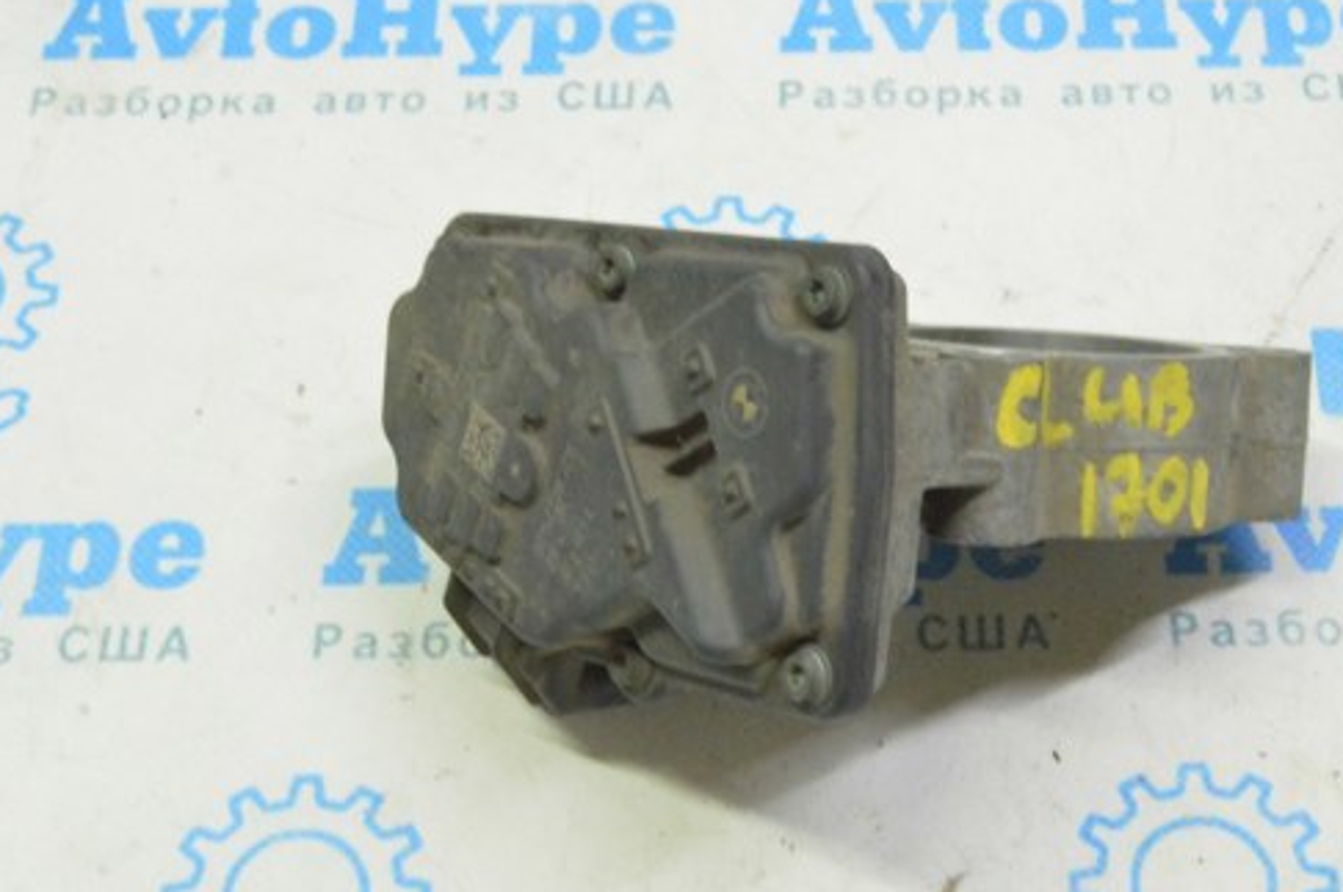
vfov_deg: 18.1
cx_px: 876
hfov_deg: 26.9
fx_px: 2795
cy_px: 352
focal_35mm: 75
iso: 6400
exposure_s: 1/20
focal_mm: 38
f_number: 20
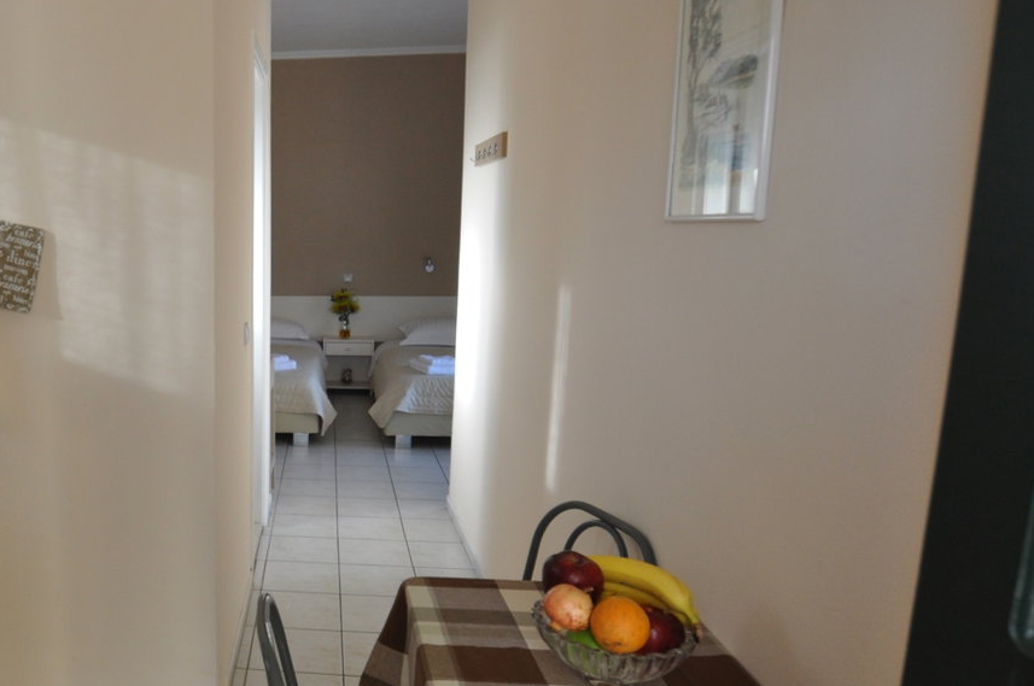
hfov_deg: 60.0
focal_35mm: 28
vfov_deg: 46.2
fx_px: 803
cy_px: 384
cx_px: 198
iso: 400
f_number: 5
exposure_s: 1/100
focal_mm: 10
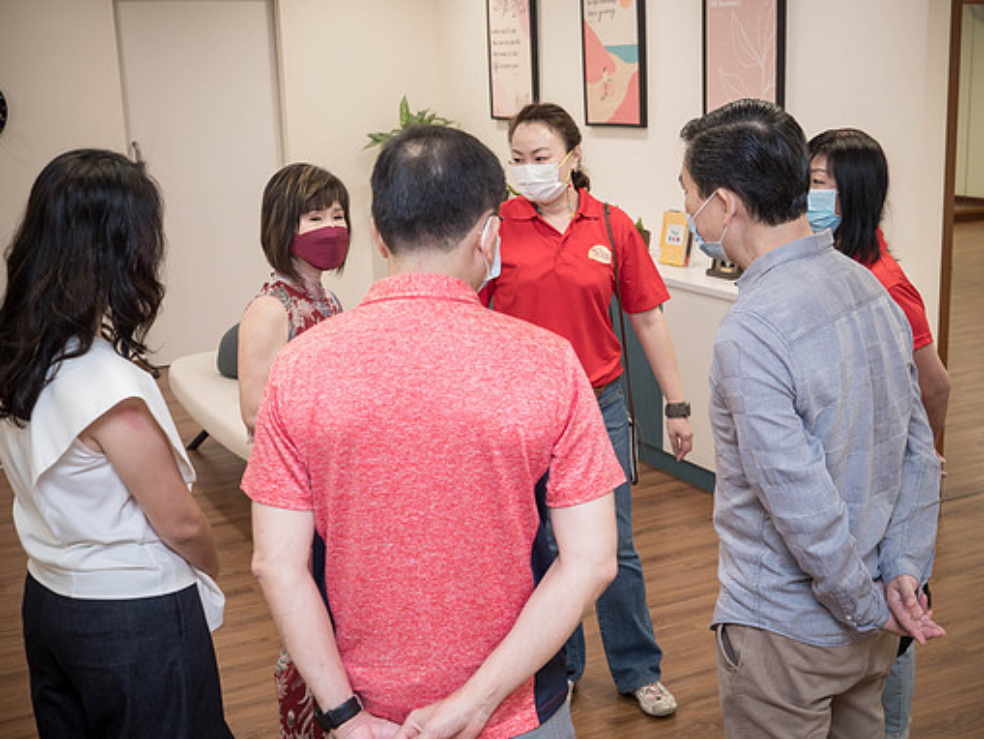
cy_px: 372
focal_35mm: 49
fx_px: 1393
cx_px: 524
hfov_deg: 38.9
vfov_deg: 29.7
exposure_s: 1/125
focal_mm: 21
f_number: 2.8
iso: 400
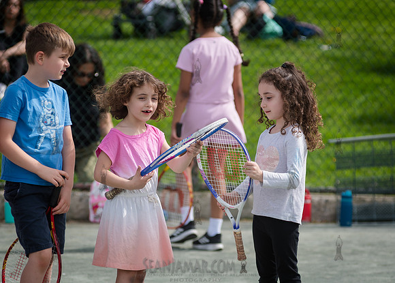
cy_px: 161
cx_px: 193
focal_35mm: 262
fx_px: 2939
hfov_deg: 7.7
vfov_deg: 5.5
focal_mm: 185
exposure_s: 1/800
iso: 100
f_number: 4
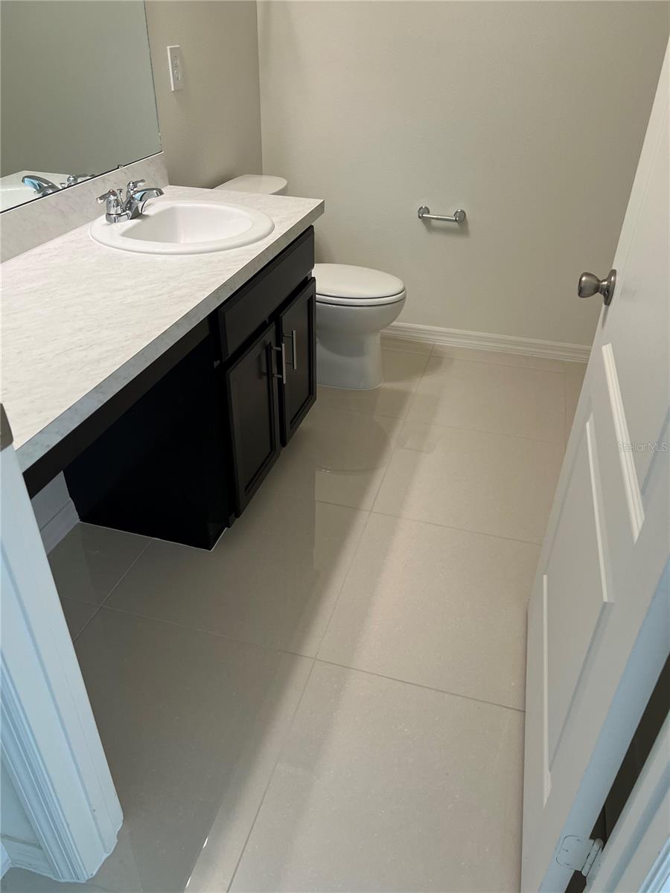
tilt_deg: -31.7
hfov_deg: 53.1
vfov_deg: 67.3
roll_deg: -1.2
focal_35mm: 26
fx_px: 671
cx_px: 335
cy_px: 446
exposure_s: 1/120
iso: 125
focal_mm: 5.7
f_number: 1.5
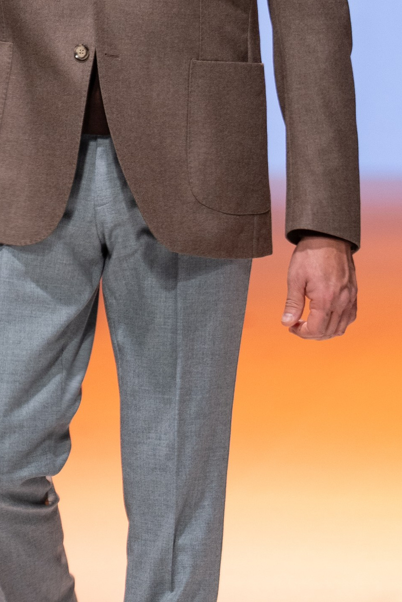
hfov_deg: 2.2
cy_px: 190
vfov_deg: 3.4
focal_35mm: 613
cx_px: 93
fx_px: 10262
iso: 250
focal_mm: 142.1
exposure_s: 1/250
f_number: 2.8
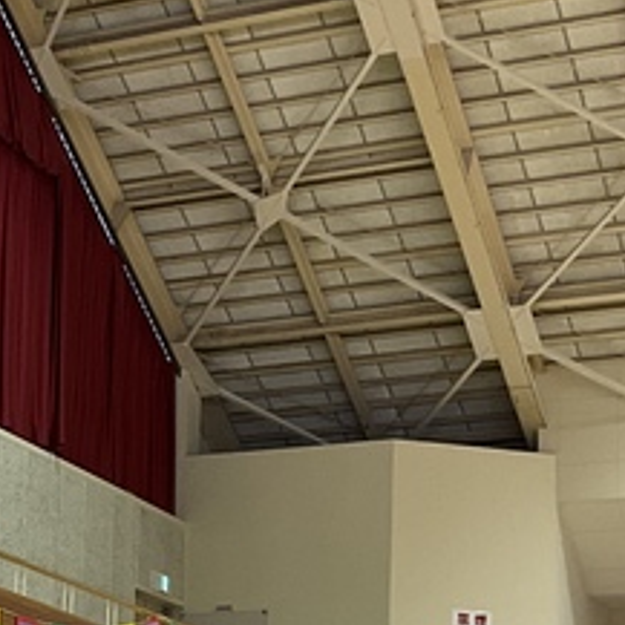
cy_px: 752
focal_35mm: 118
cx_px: -210
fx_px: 2410
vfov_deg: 14.3
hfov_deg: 14.1
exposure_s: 1/122
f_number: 1.8
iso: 64
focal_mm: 3
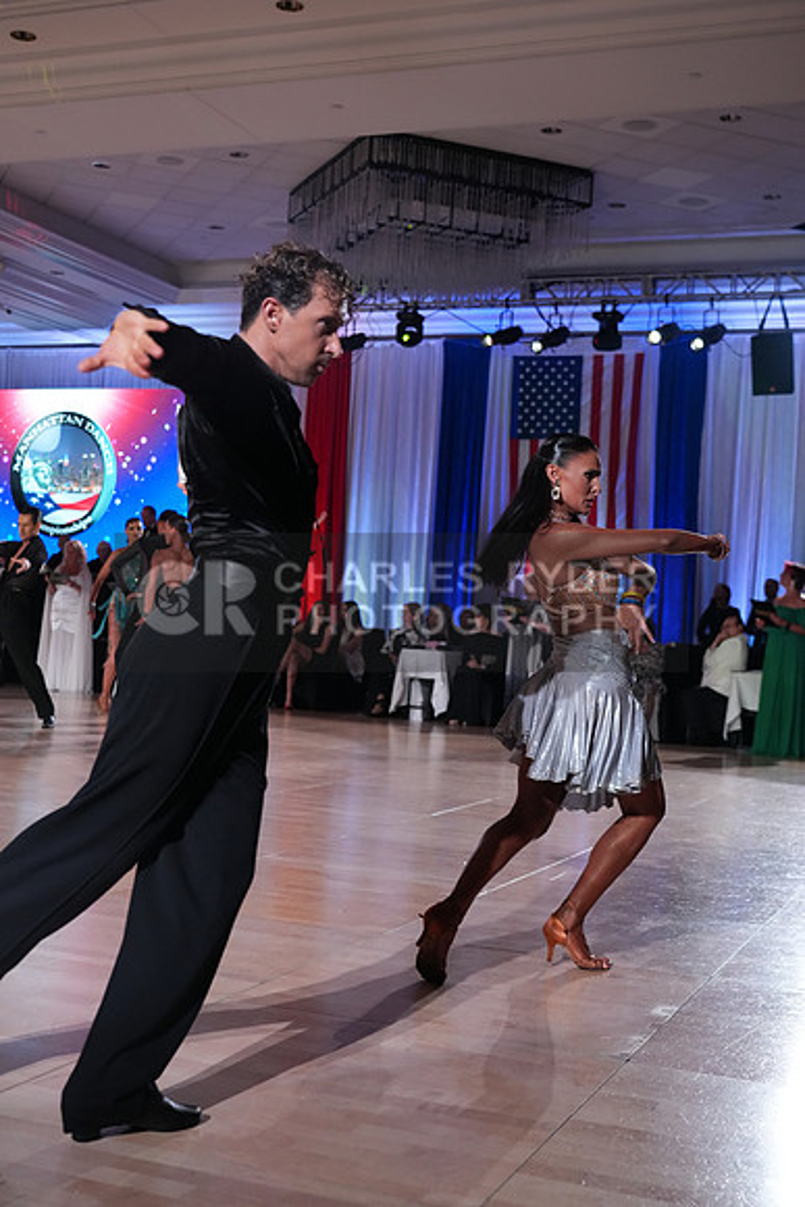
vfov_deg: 46.4
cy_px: 604
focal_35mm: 42
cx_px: 402
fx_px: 1408
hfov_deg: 31.9
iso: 3200
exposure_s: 1/500
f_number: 4
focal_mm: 42
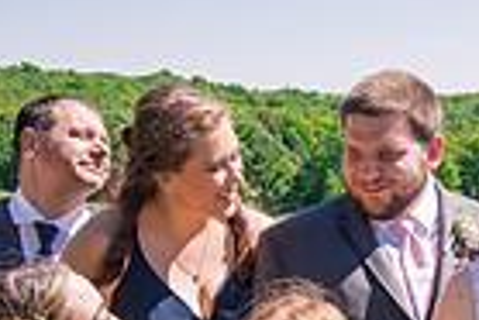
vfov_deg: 14.7
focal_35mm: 90
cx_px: 497
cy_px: 380
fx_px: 1199
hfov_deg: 21.7
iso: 250
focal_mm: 20
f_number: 9
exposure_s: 1/640
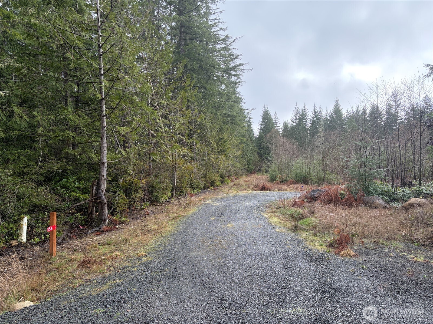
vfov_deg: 53.1
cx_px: 216
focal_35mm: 26
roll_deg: +2.0
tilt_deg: +2.4
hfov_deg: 67.3
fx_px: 325
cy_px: 162
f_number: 1.6
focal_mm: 5.96
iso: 64
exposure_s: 1/1032
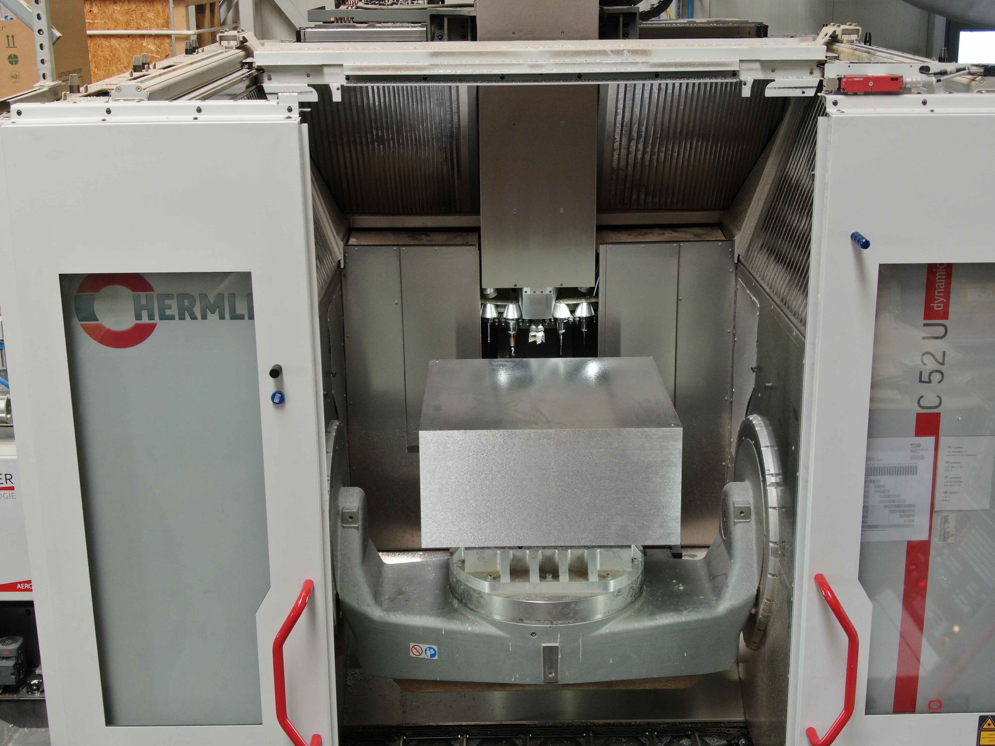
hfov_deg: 39.7
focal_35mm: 48
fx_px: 1380
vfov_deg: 30.3
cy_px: 373
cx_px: 498
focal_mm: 8.6
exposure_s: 1/25
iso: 200
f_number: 3.8
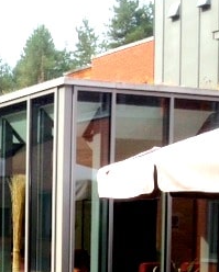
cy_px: 231
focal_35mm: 88
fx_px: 712
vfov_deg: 21.3
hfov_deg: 16.1
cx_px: -103
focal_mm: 4.28
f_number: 2.4
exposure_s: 1/484
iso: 50
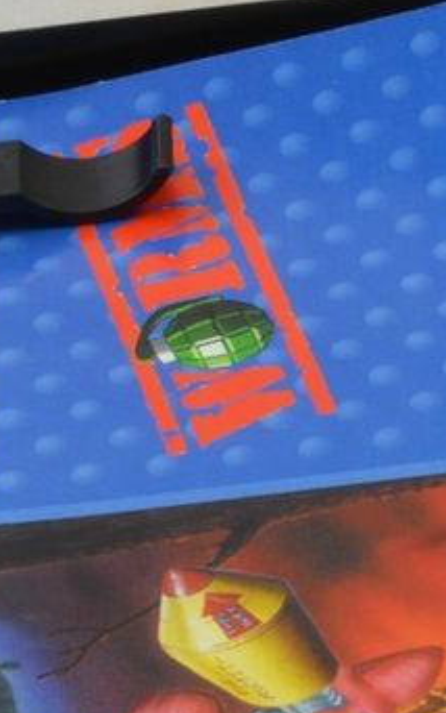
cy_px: 249
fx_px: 6238
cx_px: 1055
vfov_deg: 6.5
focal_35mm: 321
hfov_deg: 4.0
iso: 100
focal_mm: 40
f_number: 20
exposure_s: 1/1.3
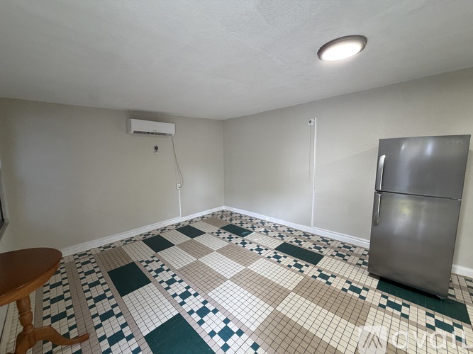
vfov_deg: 85.7
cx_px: 236
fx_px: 191
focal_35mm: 14
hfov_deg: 102.1
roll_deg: +0.7
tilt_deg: -7.0
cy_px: 177
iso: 200
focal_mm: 2.22
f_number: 2.2
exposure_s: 1/60
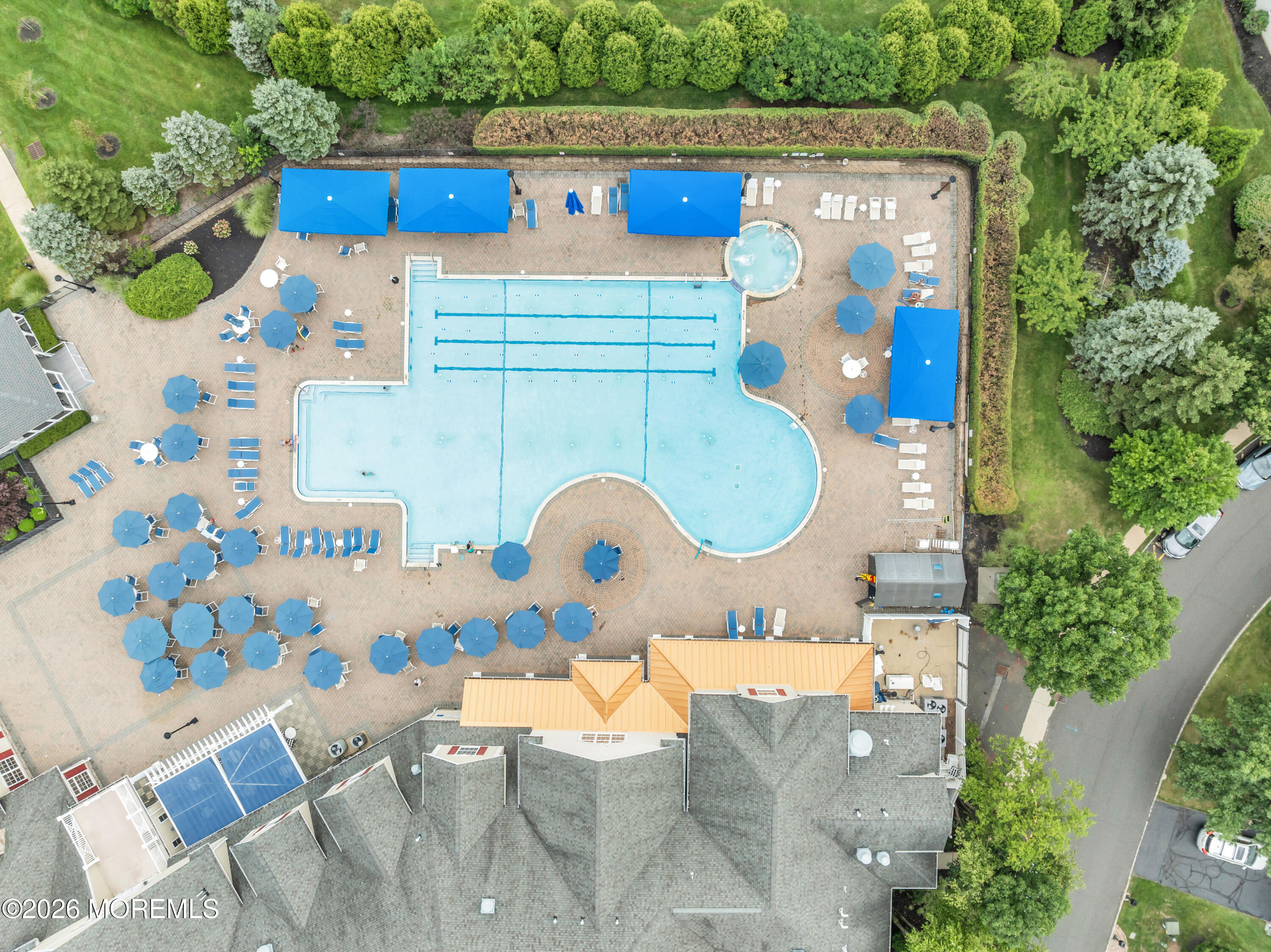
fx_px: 881
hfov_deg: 71.6
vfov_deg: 56.8
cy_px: 476
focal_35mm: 24
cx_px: 636
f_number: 2.8
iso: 110
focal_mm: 12.29
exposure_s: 1/800
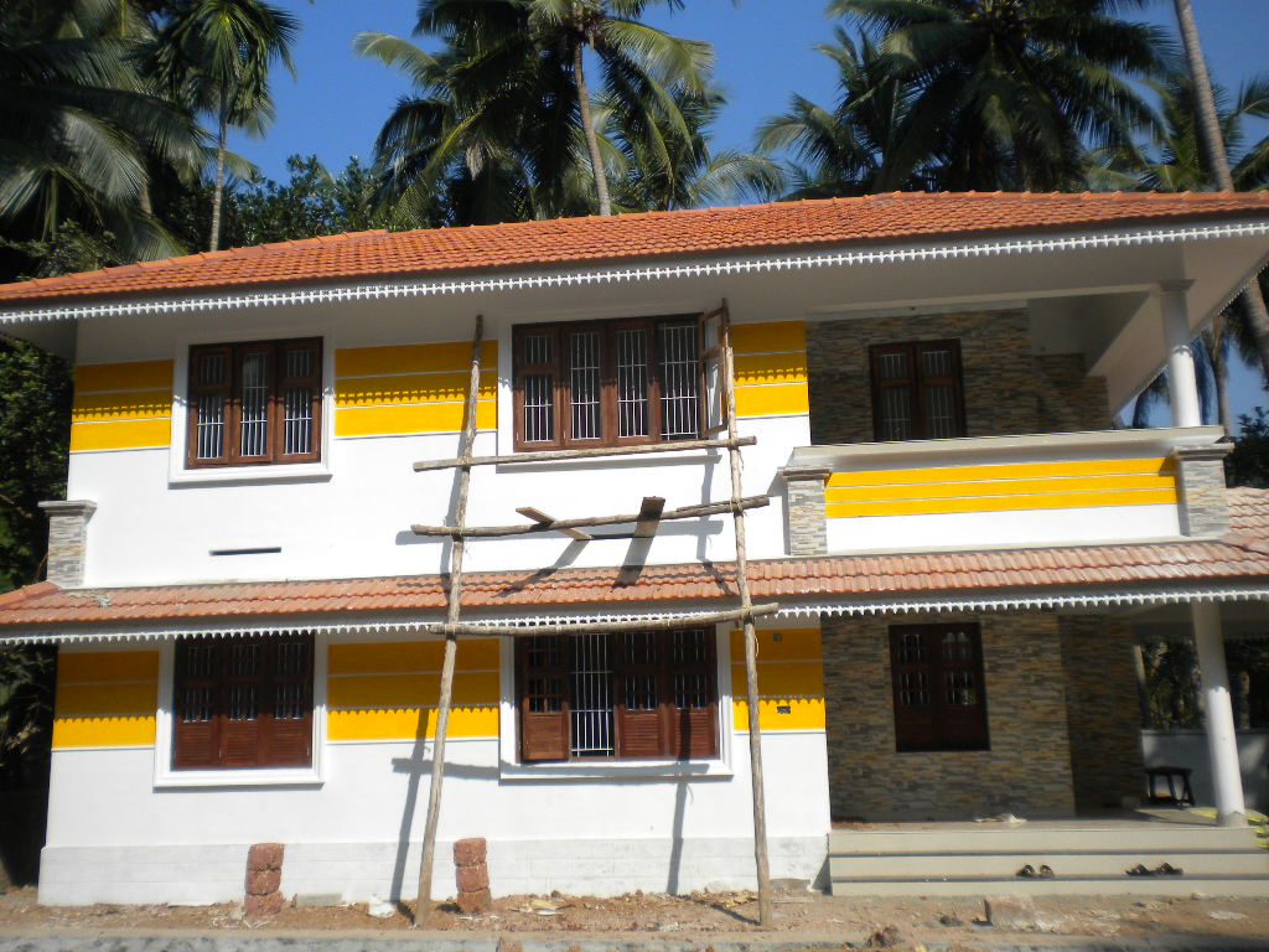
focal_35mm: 35
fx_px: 1283
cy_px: 476
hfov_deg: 52.6
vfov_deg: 40.7
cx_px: 634
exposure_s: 1/1000
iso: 113
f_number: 4.6
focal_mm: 6.3
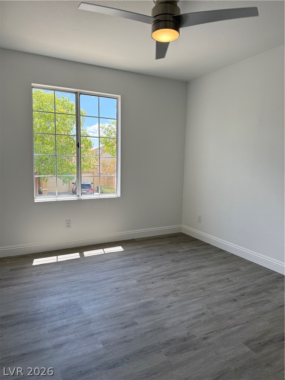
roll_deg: -1.3
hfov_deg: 56.8
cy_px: 190
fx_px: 263
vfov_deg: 71.6
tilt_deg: -6.5
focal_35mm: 24
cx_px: 142
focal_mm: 6.76
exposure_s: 1/607
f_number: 1.78
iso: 100
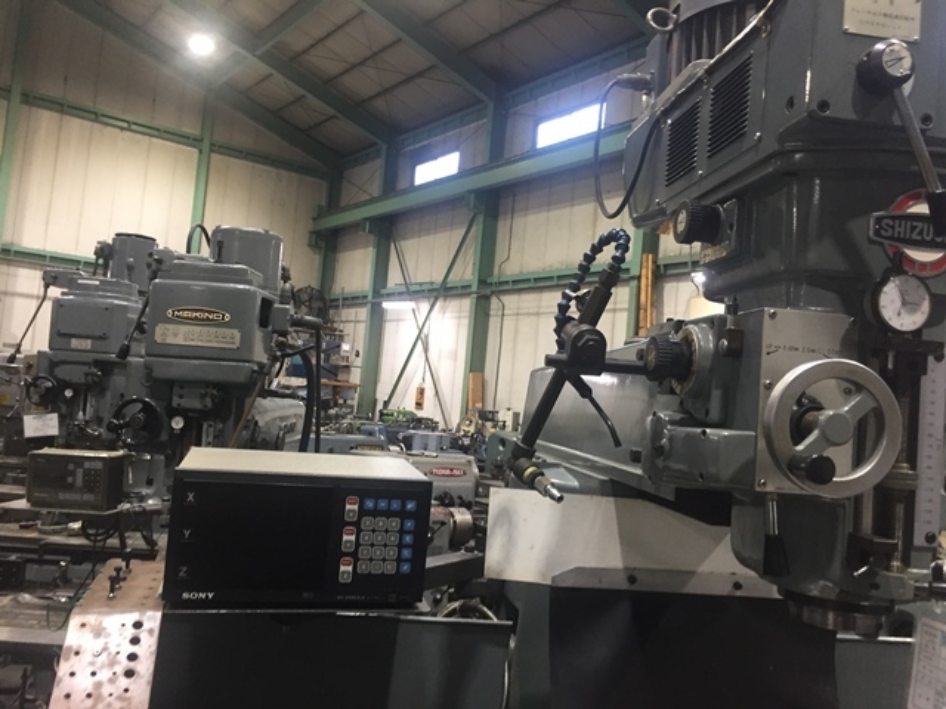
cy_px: 354
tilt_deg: +2.3
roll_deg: -6.5
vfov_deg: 48.2
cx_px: 473
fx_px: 793
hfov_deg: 61.7
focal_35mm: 29
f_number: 2.2
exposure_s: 1/30
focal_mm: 4.15
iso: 125
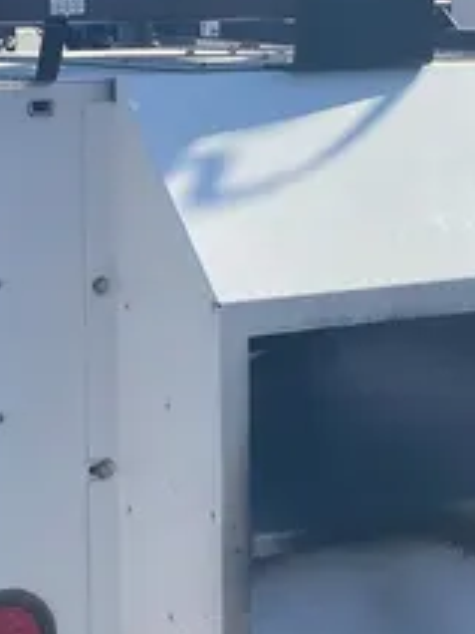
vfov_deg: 21.7
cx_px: 78
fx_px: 1647
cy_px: 238
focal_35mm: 90
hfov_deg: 16.3
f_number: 1.8
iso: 32
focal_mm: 4.25
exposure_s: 1/2315
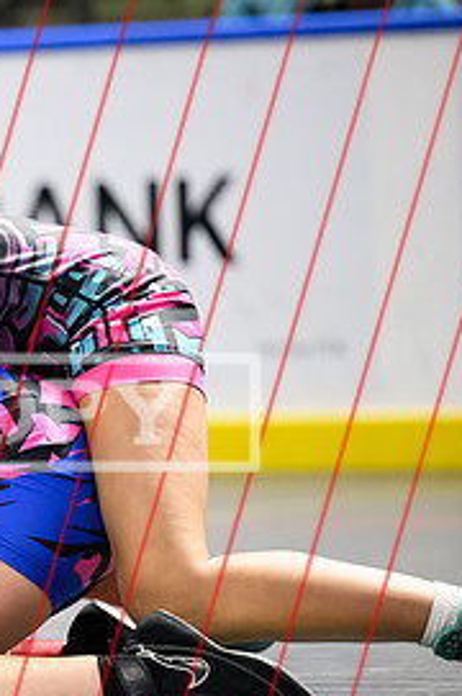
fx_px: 6619
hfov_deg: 4.0
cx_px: -218
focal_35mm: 343
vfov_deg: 6.0
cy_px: 430
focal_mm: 160
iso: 6400
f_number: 2.8
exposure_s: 1/800
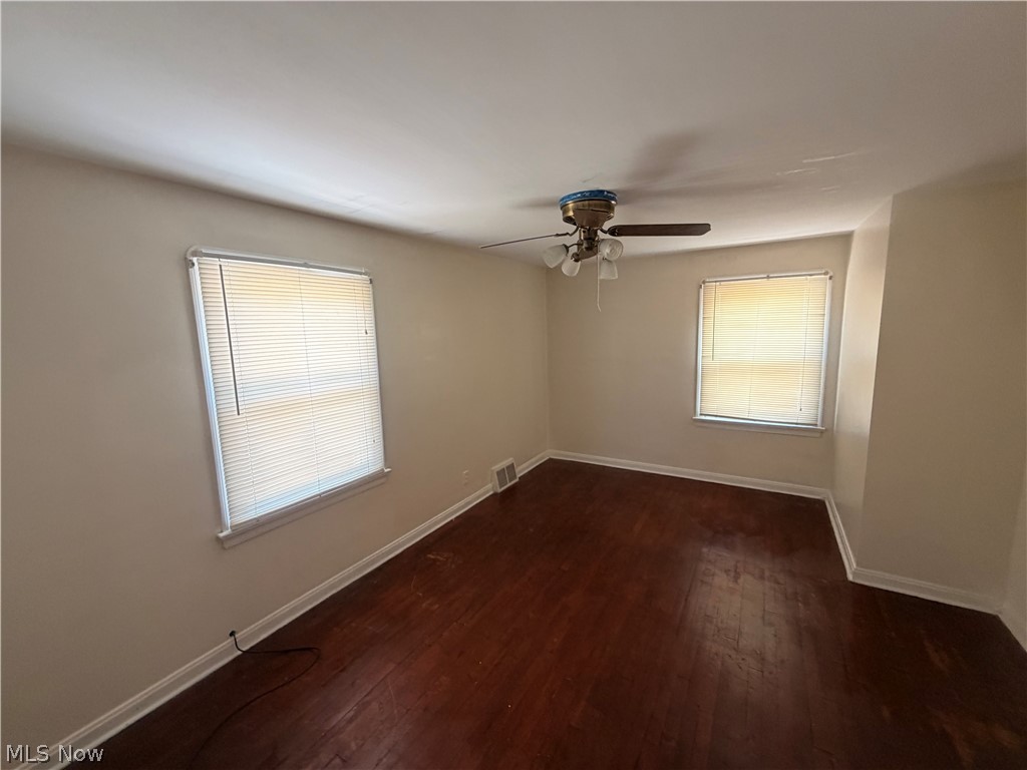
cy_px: 385
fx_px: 415
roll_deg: +2.1
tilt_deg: -7.7
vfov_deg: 85.7
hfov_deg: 102.1
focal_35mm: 14
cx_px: 514
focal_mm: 2.22
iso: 320
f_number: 2.2
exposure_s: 1/121
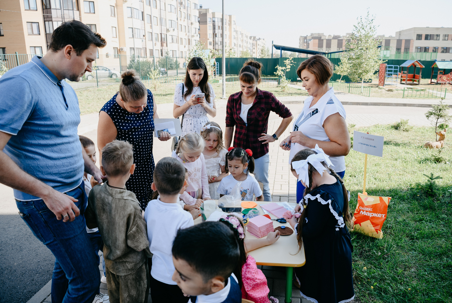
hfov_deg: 71.3
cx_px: 236
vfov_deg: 51.3
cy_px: 145
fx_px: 315
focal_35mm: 25
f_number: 4
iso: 160
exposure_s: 1/400
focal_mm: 24
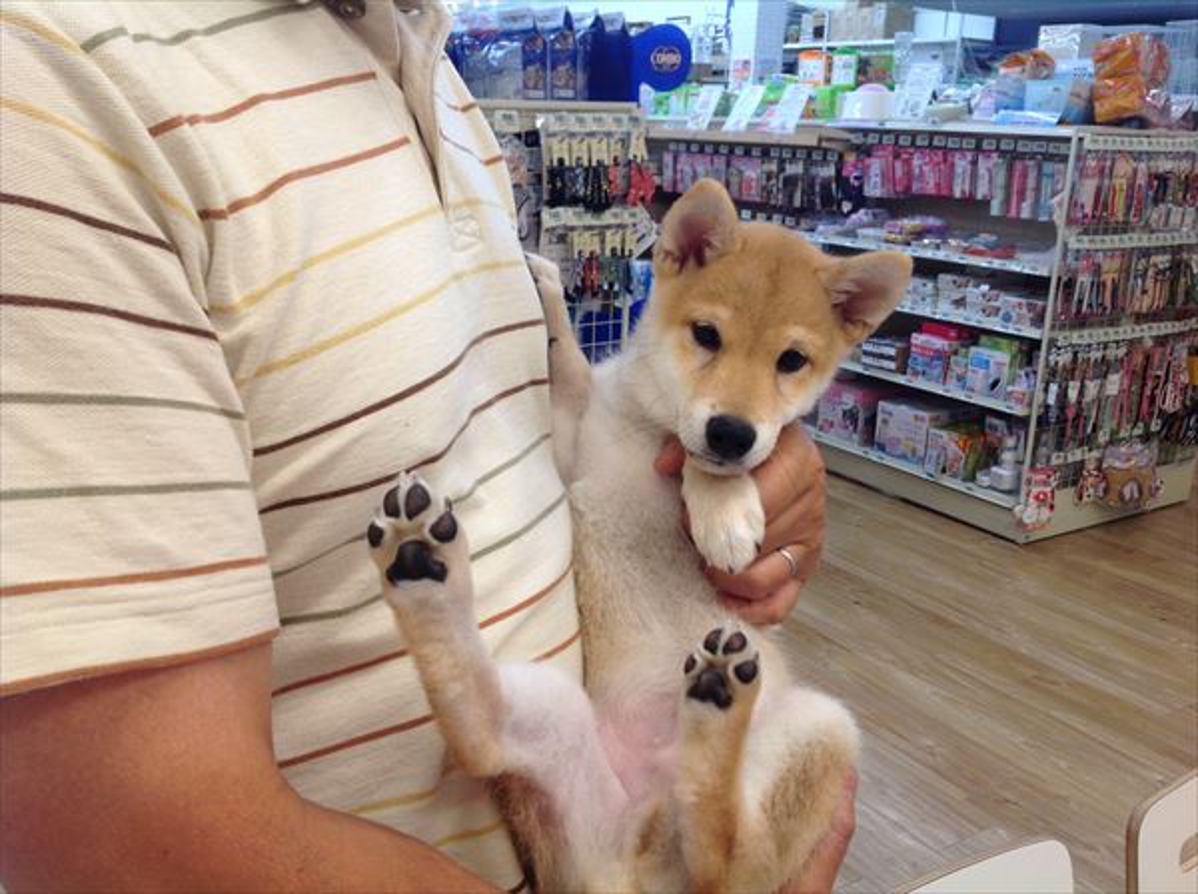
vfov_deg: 40.6
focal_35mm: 35
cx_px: 599
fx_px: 1209
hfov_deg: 52.7
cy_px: 447
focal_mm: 4.28
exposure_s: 1/60
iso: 64
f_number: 2.4
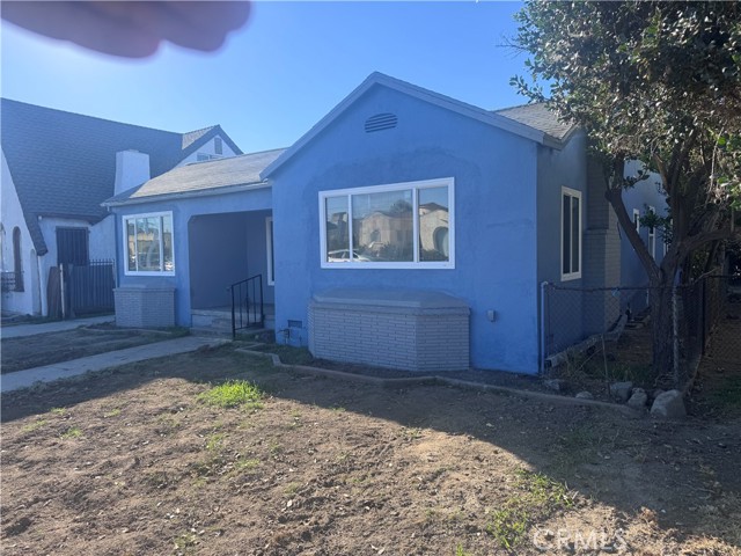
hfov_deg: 71.6
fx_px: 514
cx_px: 370
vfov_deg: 56.8
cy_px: 278
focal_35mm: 24
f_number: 1.78
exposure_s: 1/1524
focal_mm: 6.76
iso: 80
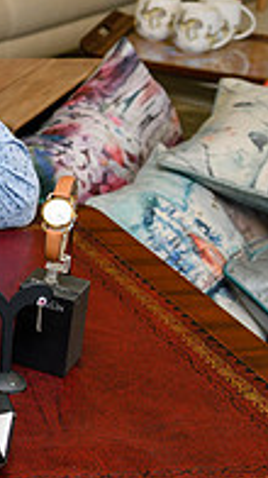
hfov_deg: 9.9
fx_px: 1354
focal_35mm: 107
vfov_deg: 19.7
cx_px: -385
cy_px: 82
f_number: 5
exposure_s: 1/80
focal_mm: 23
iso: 400
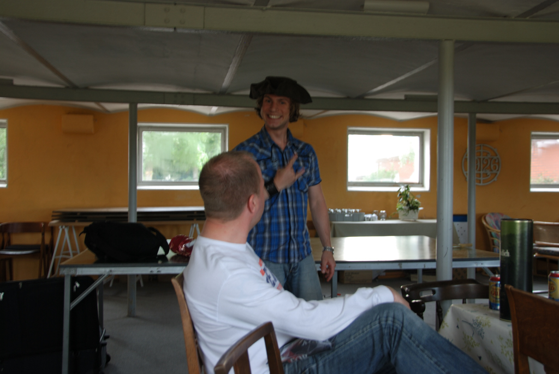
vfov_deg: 34.3
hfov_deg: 49.5
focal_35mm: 39
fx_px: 606
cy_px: 187
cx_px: 280
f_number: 4
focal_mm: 26
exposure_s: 1/8
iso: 100
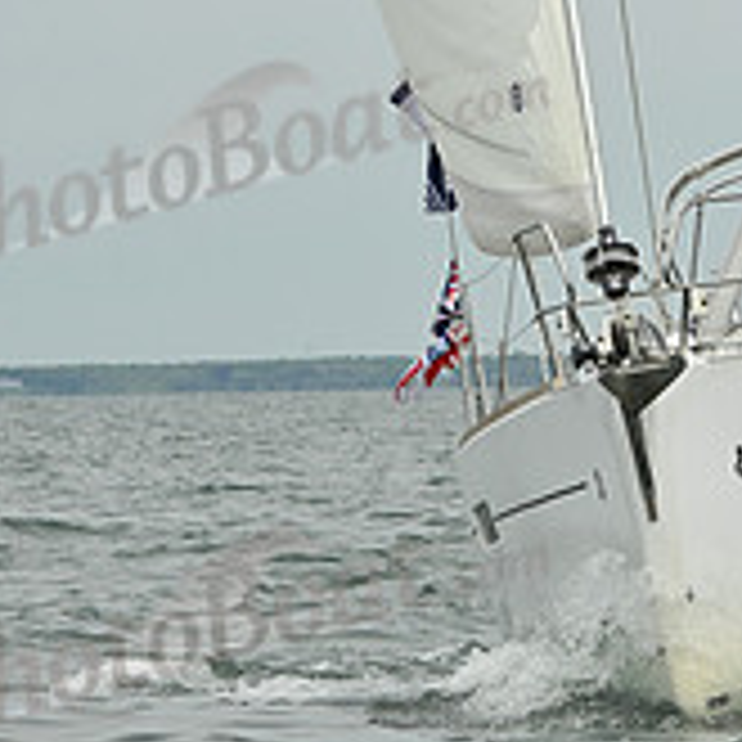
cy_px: 326
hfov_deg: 4.3
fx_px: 9797
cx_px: 787
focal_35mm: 404
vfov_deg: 4.3
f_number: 8
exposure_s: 1/2000
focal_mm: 135
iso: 320
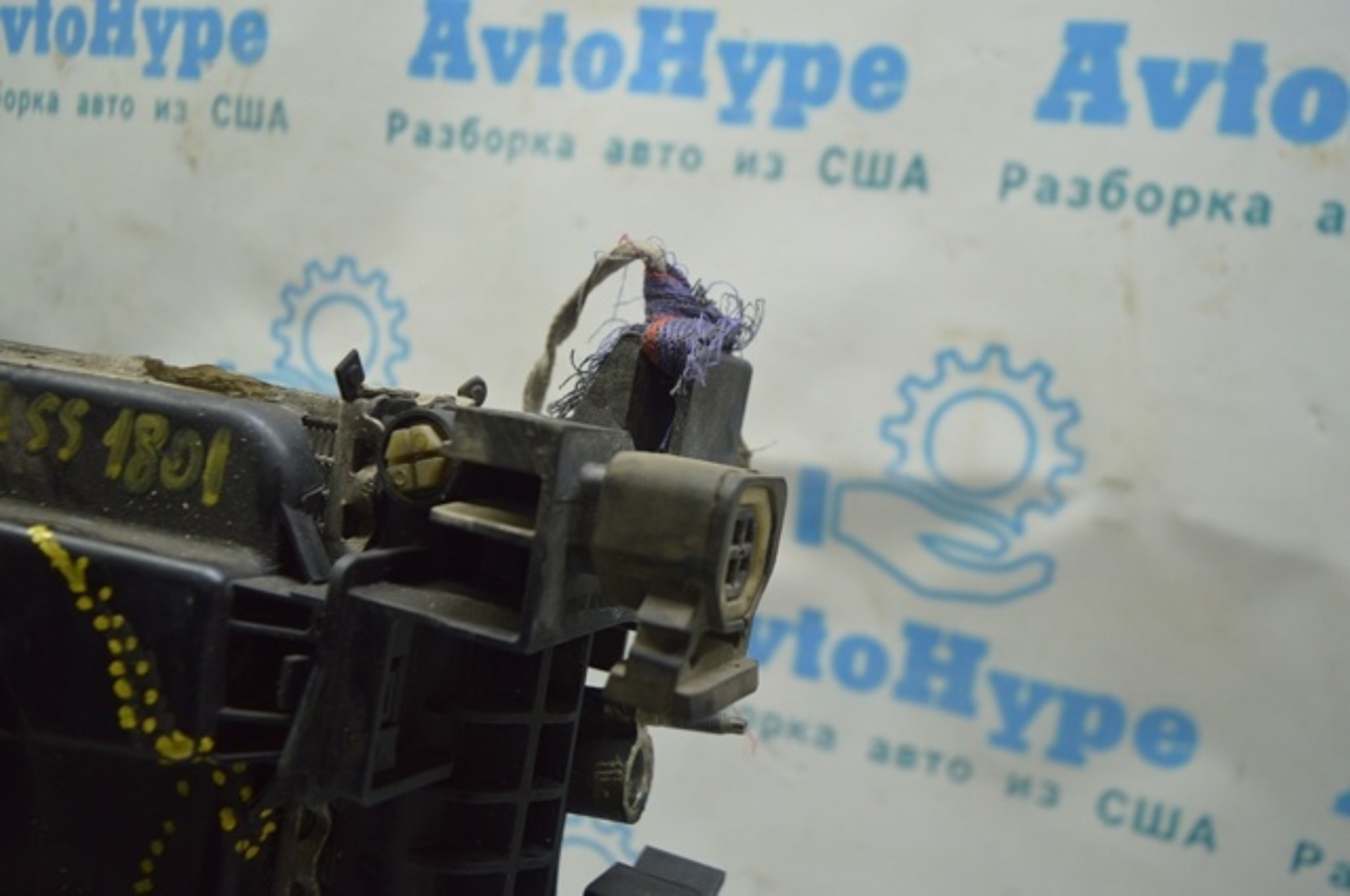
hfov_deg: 62.0
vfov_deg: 43.5
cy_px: 448
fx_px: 1124
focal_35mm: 30
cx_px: 675
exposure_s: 1/40
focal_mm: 20
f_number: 3.5
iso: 400
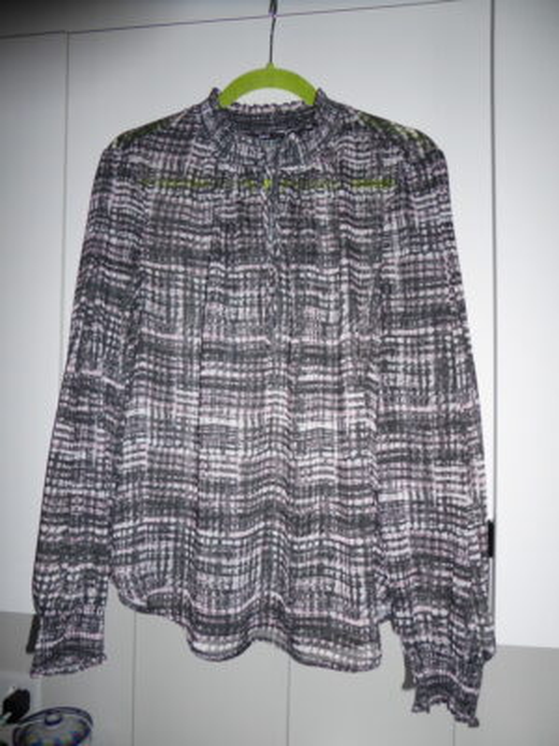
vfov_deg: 71.6
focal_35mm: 24
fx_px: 517
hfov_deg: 56.8
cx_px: 280
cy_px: 373
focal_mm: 4.3
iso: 100
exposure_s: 1/60
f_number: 3.3
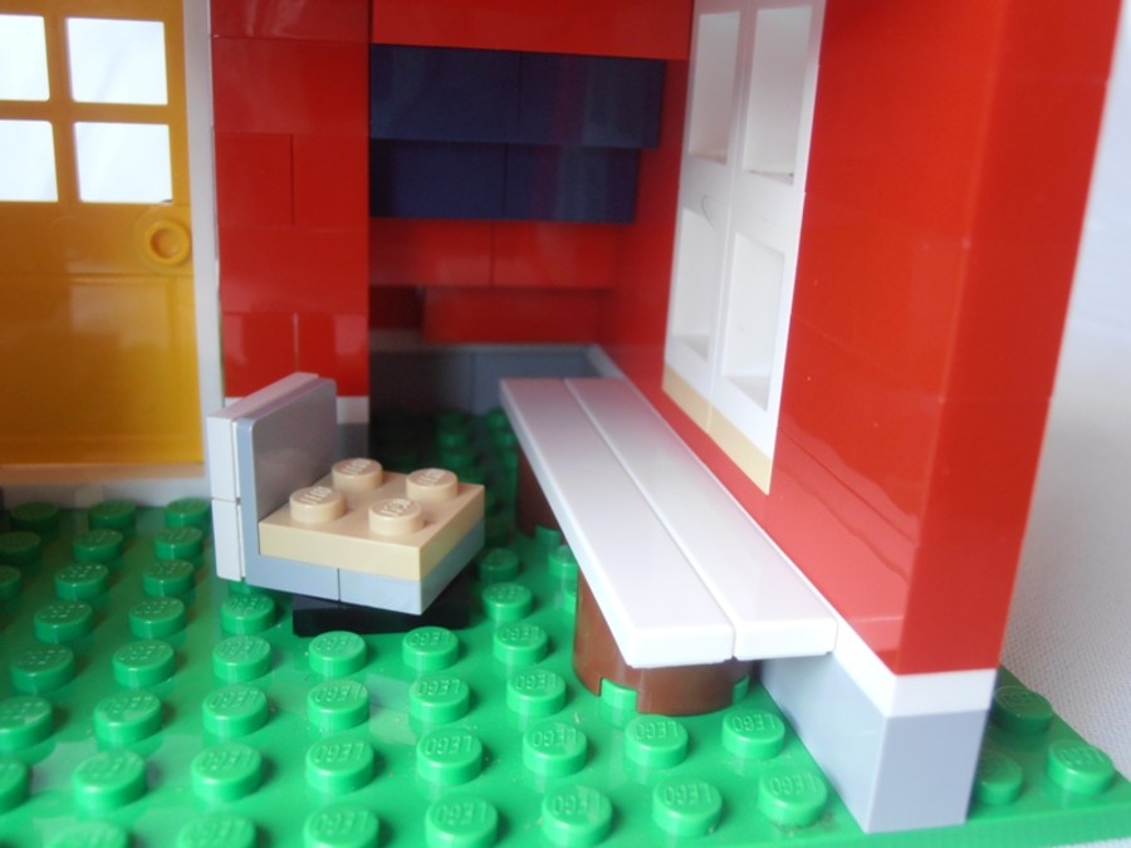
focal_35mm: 37
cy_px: 424
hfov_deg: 50.1
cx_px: 566
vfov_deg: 38.7
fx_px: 1209
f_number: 3.9
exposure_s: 1/15
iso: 125
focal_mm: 6.61
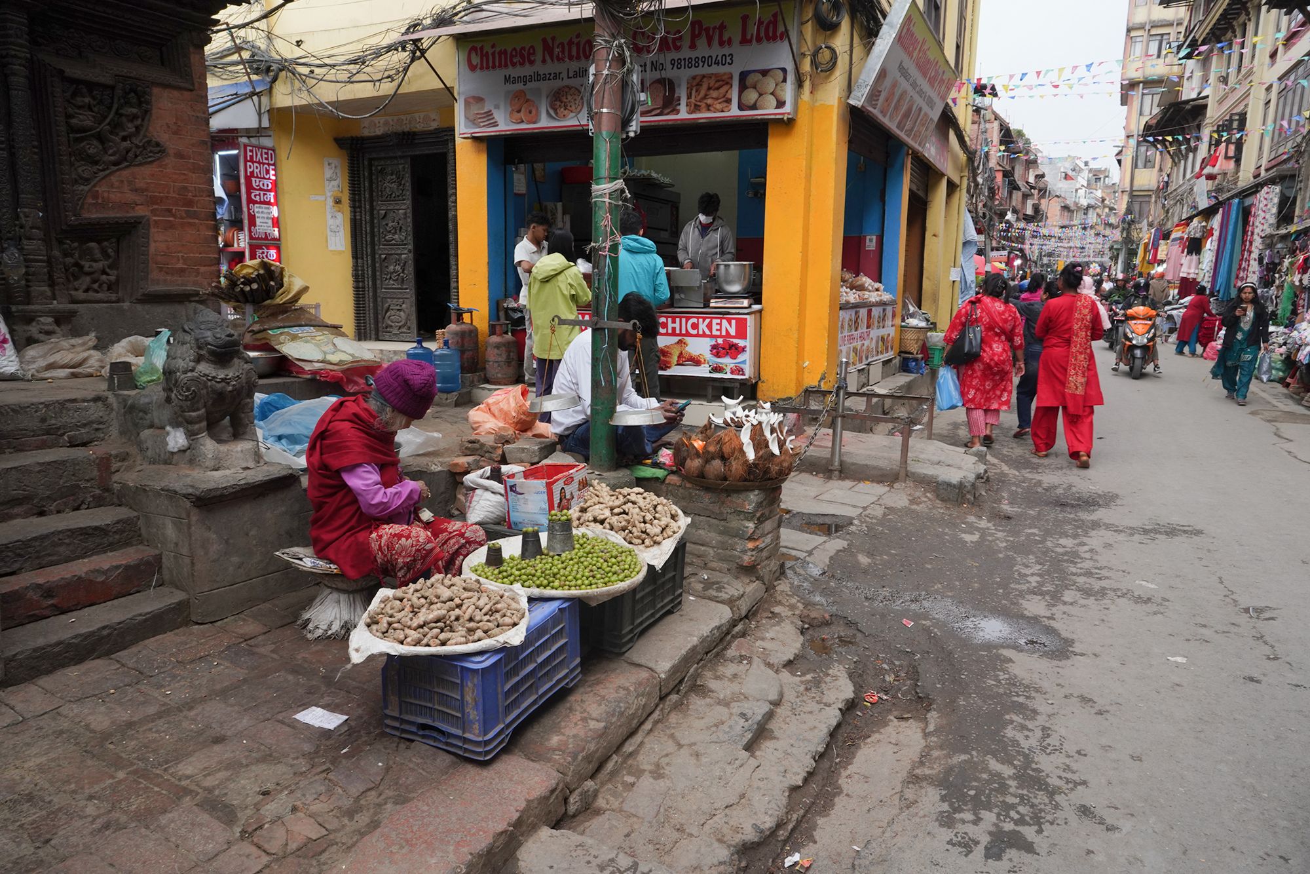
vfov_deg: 53.1
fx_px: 873
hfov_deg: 73.7
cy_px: 437
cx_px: 655
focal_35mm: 24
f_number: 11
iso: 800
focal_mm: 24
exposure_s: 1/100
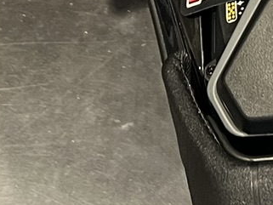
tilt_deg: -59.6
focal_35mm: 166
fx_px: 1310
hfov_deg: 11.7
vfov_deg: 8.1
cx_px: 318
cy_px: -329
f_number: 1.5
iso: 200
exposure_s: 1/60
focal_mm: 5.7
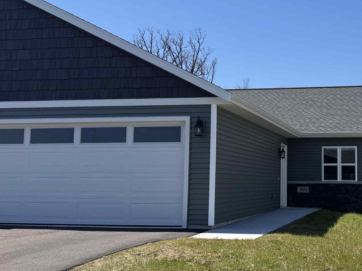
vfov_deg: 30.3
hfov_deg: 38.0
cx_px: 296
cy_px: 137
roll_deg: -0.4
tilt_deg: +5.1
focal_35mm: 48
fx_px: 502
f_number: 1.78
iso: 80
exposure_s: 1/4310
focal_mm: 6.76
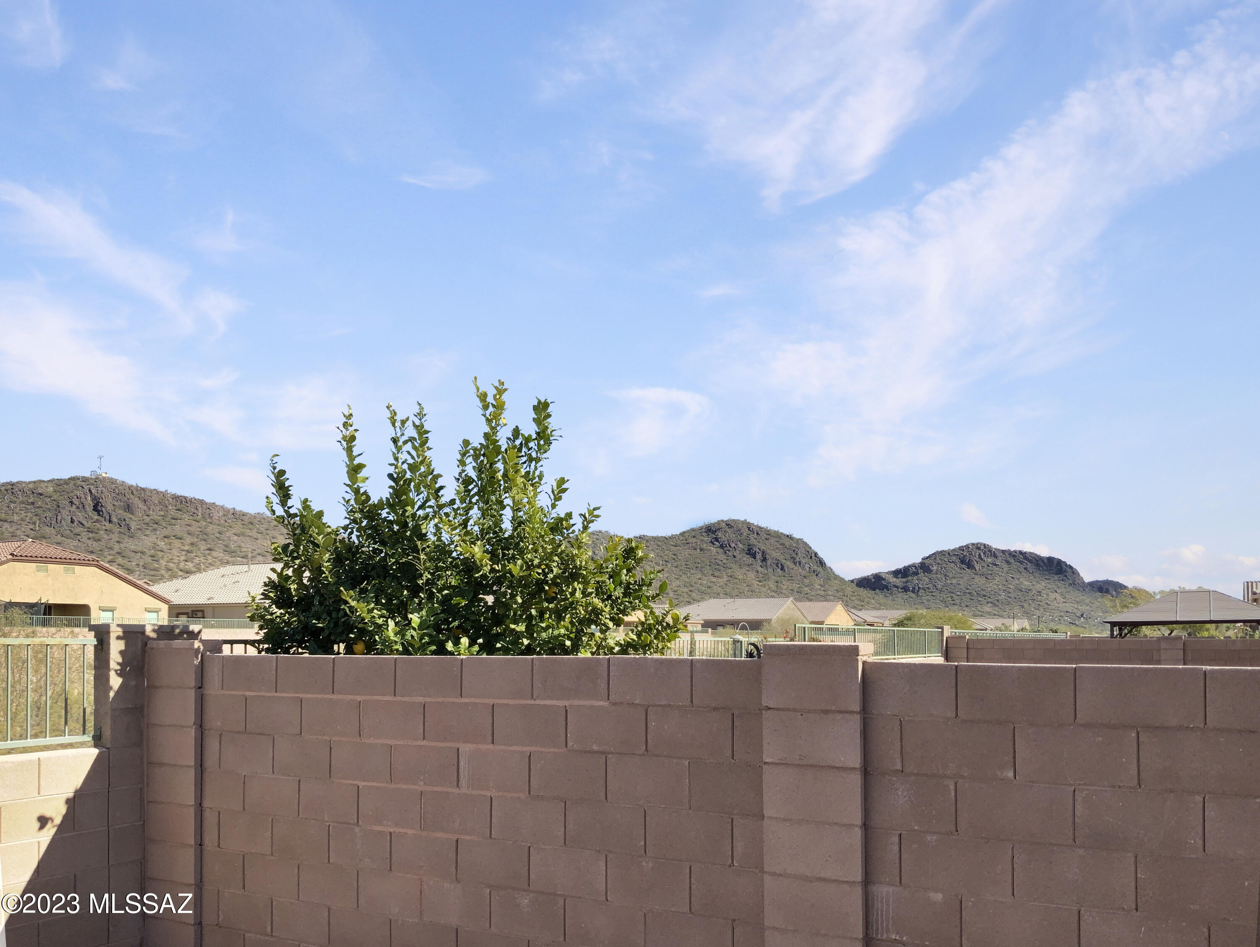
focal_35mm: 29
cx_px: 630
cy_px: 474
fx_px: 1056
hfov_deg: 61.6
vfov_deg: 48.3
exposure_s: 1/1912
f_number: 1.8
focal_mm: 3
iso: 16
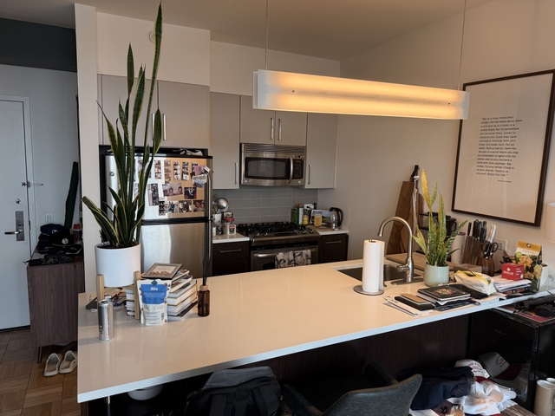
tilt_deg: -5.7
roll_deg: -1.6
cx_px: 278
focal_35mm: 24
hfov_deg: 71.6
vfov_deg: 56.8
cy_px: 208
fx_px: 385
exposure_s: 1/223
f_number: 1.78
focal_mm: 6.76
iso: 100
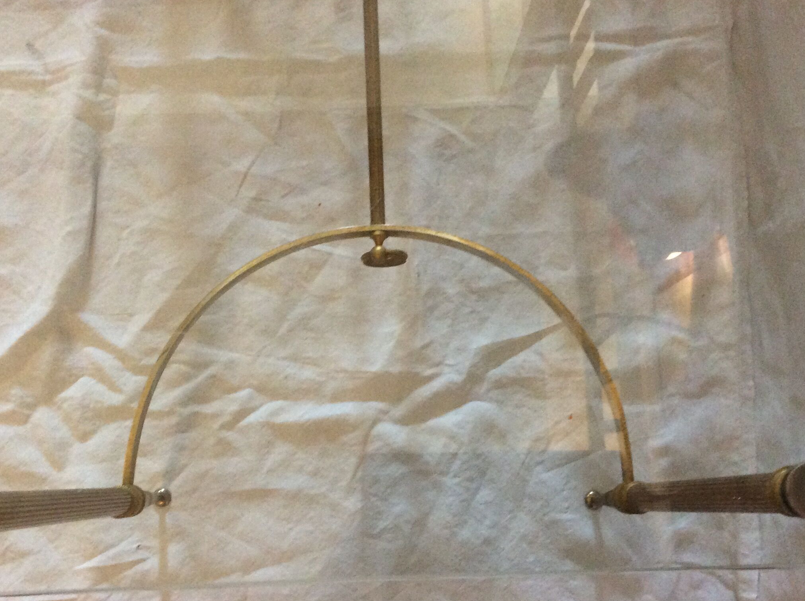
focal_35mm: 41
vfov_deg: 35.0
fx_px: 952
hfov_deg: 45.8
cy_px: 355
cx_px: 388
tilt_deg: -84.1
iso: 250
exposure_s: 1/25
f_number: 2.4
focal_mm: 3.3
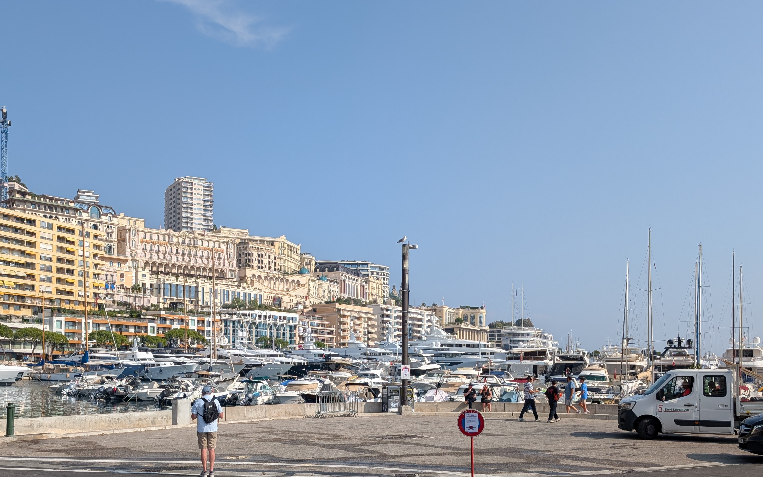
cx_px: 326
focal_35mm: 35
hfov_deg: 55.1
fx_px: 728
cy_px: 344
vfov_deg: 35.6
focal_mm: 6.9
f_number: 1.68
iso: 20
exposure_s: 1/1431
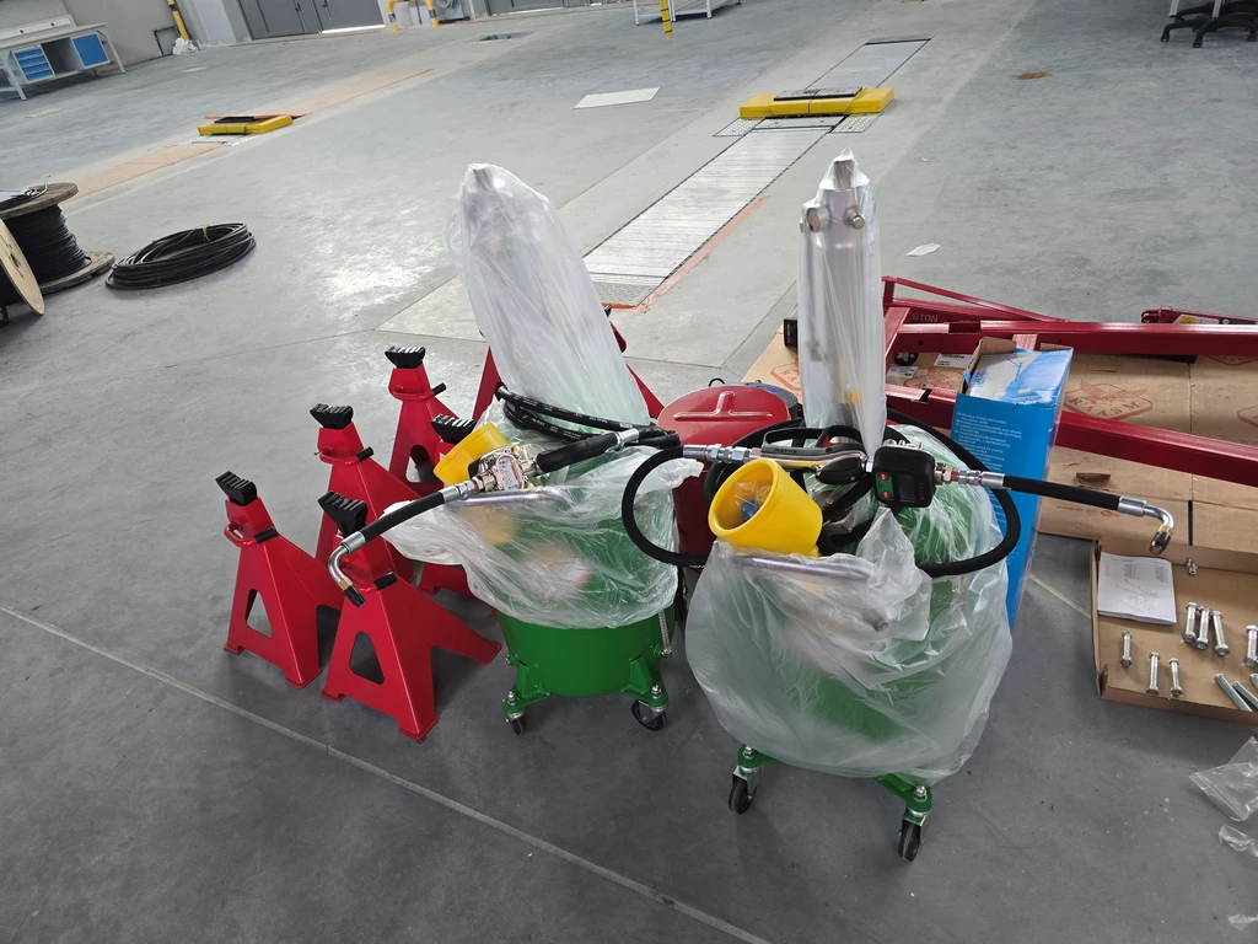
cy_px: 472
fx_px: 836
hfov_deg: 73.9
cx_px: 629
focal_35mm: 23
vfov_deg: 58.9
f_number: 1.7
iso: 250
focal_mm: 6.3
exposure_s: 1/100
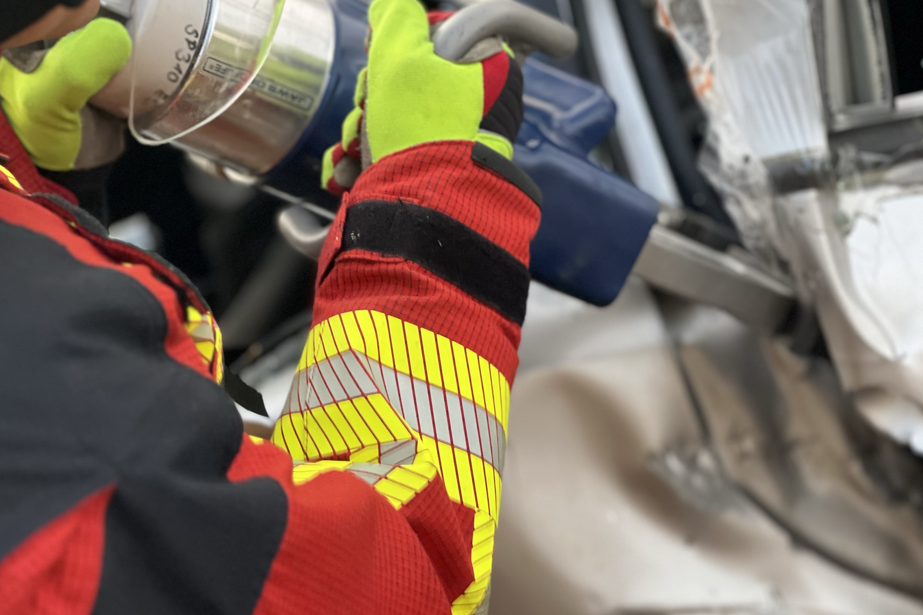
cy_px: 311
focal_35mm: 83
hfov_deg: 24.5
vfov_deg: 16.5
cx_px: 452
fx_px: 2128
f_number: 2.8
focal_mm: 9
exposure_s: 1/121
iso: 250
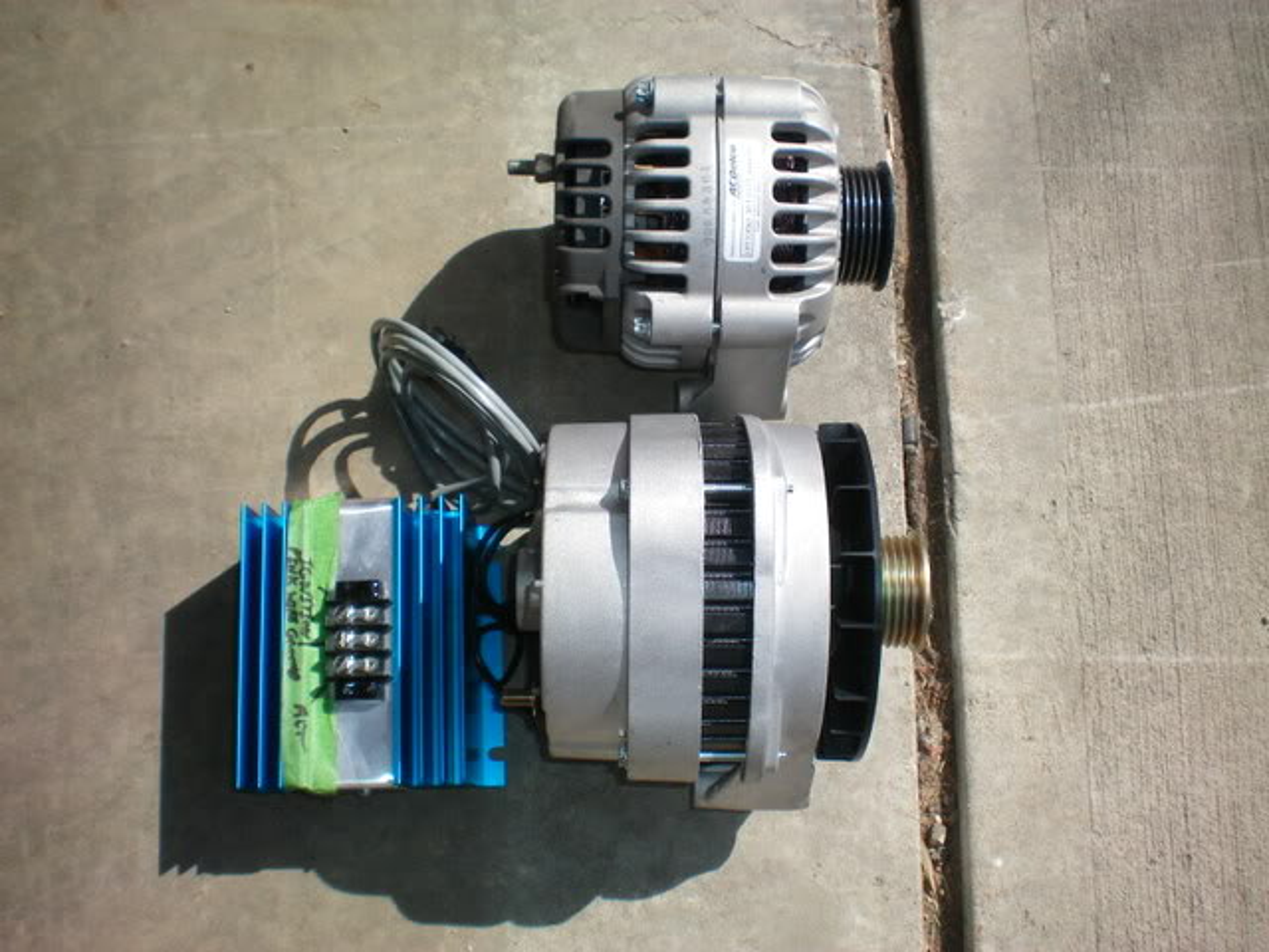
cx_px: 634
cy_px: 476
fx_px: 1393
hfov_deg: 49.0
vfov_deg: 37.7
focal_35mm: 38
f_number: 4.6
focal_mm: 6.3
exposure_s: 1/500
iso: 64
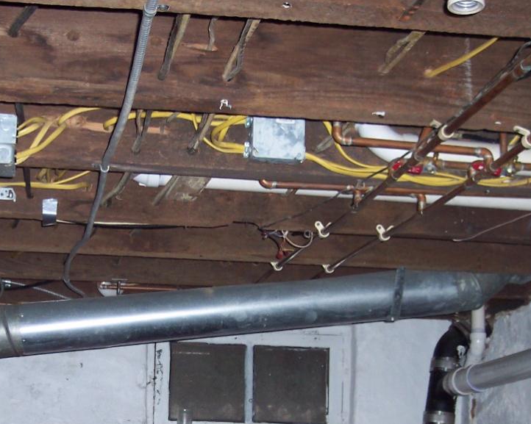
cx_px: 200
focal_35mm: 74
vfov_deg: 20.3
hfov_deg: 25.7
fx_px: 1162
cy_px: 384
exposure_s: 1/30
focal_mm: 8
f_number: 2.8
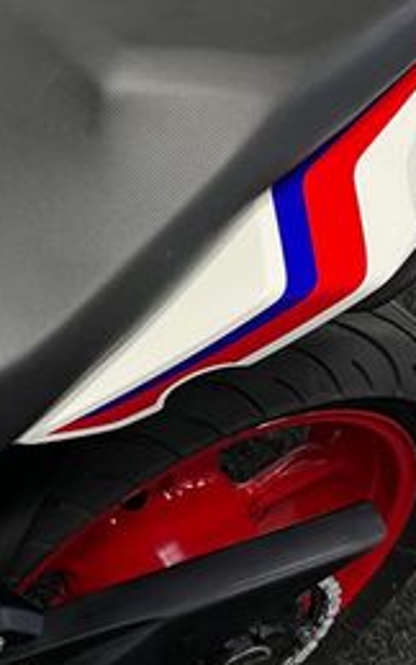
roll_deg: +2.0
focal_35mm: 68
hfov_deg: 17.9
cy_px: 144
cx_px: -121
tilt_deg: -33.6
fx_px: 1233
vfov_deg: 29.6
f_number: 1.6
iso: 100
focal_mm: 5.1
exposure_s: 1/50
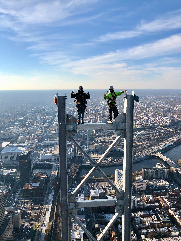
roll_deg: +1.4
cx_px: 90
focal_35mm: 29
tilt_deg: -10.6
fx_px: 202
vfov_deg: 61.7
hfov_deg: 48.2
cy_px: 120
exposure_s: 1/2183
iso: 20
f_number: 1.8
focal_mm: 3.99
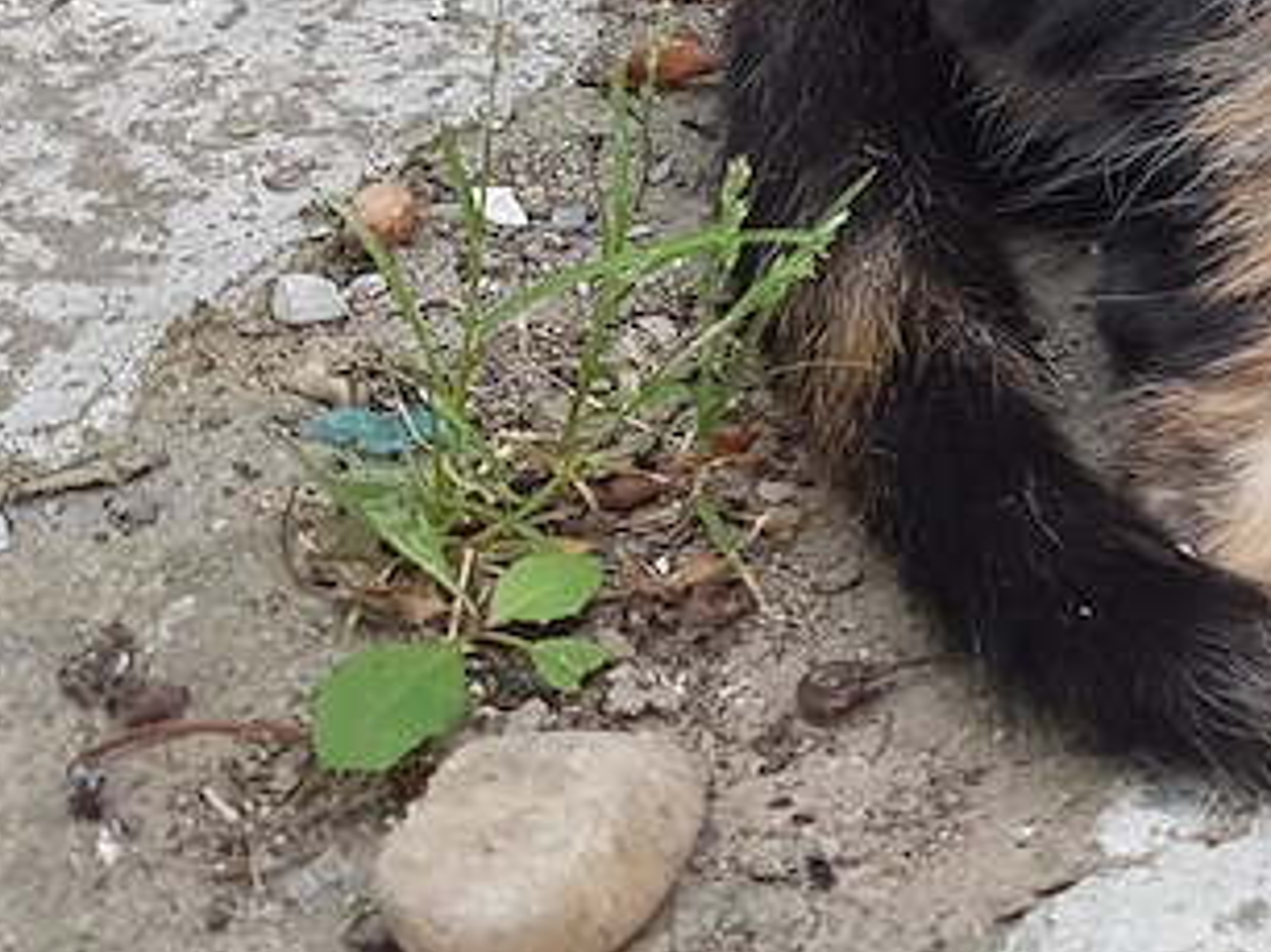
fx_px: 3119
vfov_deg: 17.2
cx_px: 1977
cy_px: 150
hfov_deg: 19.6
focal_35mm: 85
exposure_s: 1/157
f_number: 1.7
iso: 40
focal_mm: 4.2
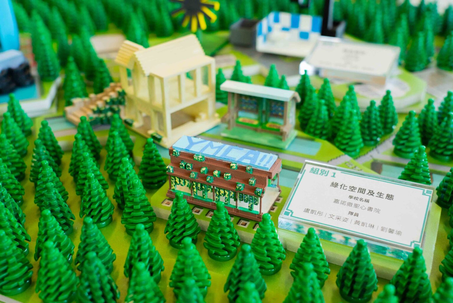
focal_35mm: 41
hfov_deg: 47.4
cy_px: 152
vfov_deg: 32.7
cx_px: 226
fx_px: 516
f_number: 5.6
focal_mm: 41
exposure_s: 1/200
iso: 800
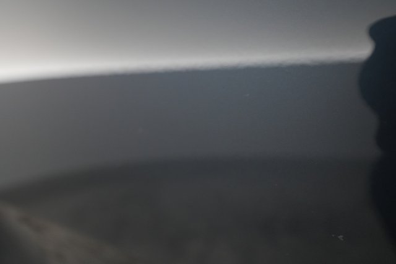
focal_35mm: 28
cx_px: 198
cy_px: 132
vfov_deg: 46.4
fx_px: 308
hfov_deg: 65.5
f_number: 4.5
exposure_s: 1/100
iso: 4000
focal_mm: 28
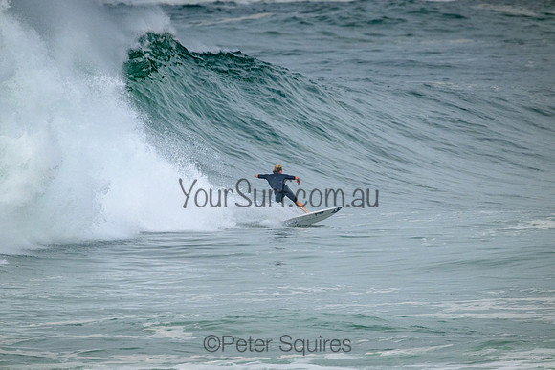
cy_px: 185
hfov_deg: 2.6
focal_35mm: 800
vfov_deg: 1.7
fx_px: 12336
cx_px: 278
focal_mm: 800
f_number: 11
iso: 1400
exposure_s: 1/2500
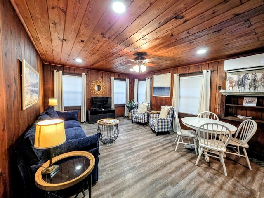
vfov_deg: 89.9
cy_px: 99
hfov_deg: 106.2
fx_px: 99
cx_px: 132
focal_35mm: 13
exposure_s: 1/60
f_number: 1.9
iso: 320
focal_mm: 2.2
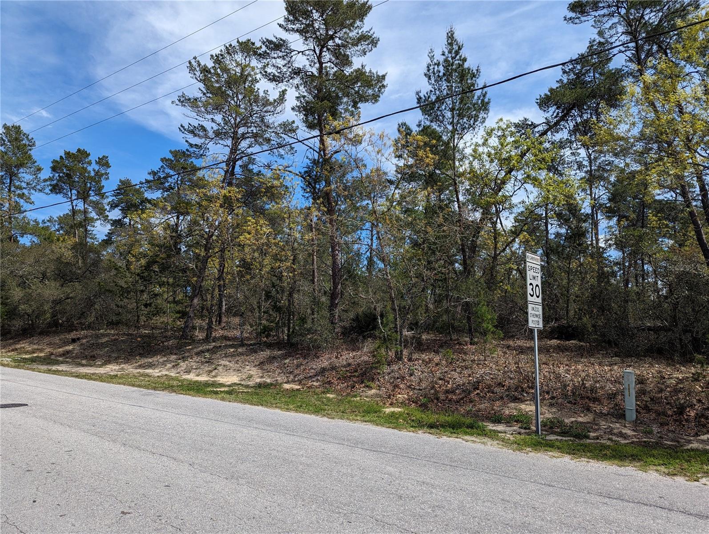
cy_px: 267
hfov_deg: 71.5
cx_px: 354
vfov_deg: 56.9
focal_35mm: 24
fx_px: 492
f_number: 1.85
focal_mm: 6.81
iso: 44
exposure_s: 1/2217
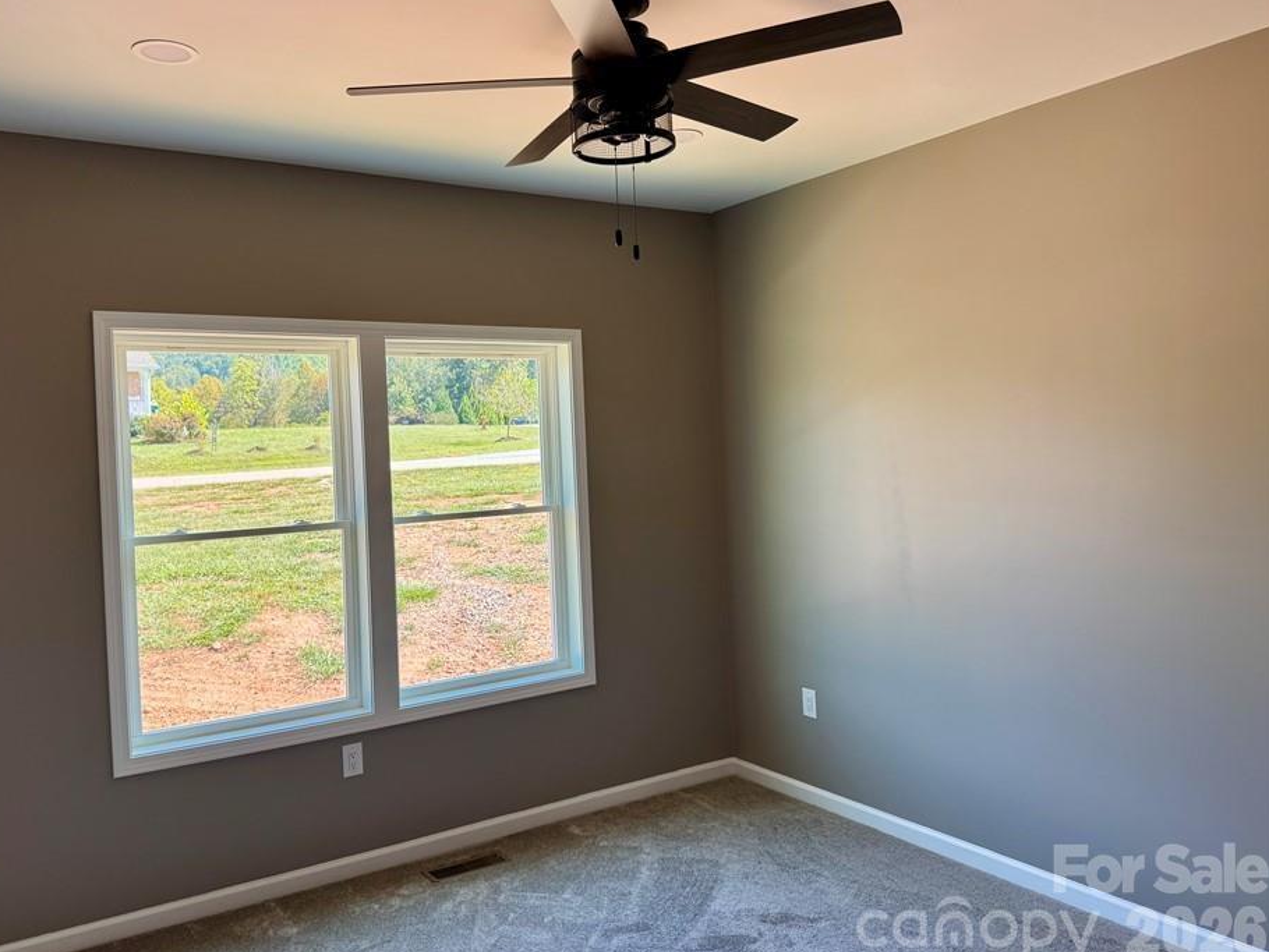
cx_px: 562
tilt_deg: -0.6
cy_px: 446
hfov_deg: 65.1
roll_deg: +2.4
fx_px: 990
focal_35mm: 27
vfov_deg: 51.3
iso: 80
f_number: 1.78
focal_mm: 6.76
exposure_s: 1/196
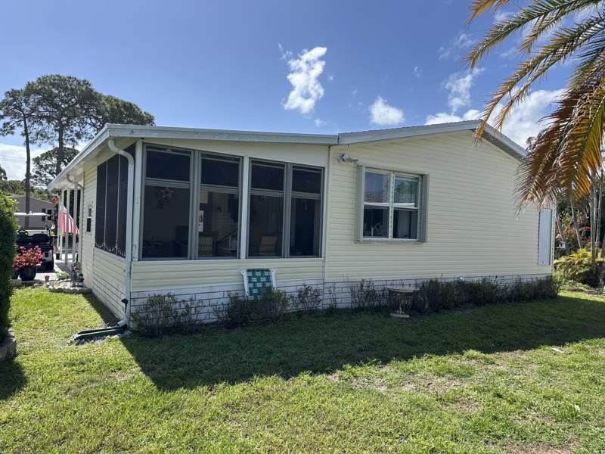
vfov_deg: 56.8
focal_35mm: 24
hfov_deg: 71.6
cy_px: 227
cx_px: 302
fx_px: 419
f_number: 1.78
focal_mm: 6.86
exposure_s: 1/4016
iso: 80
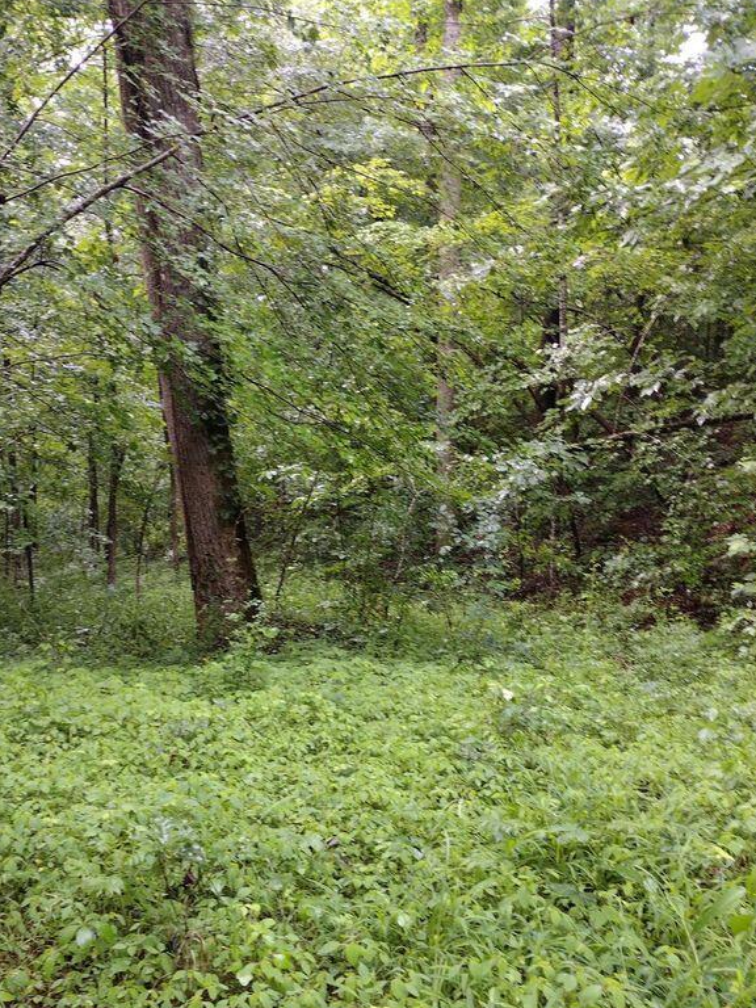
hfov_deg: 39.6
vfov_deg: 50.5
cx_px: 335
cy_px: 662
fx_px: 1048
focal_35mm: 36
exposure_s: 1/60
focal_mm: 4.71
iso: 173
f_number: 1.7
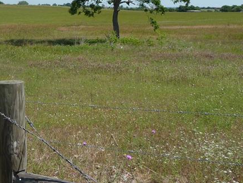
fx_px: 499
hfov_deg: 25.9
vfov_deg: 20.4
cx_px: -2
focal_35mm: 71
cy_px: 21
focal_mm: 5
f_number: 3.4
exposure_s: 1/1000
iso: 100
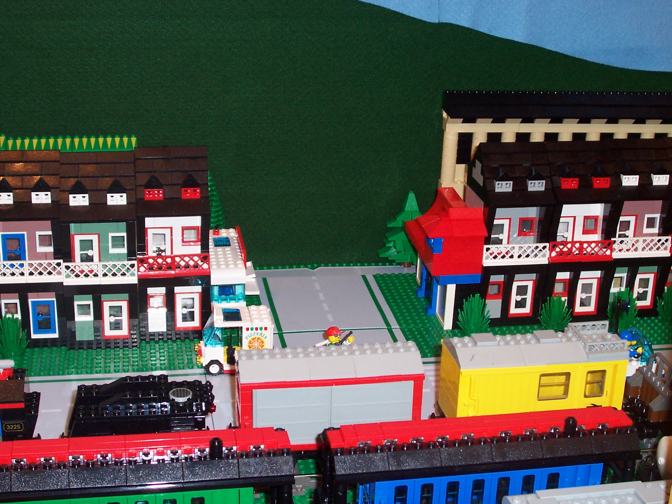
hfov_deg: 33.8
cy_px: 252
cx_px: 336
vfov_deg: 25.7
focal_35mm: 57
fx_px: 1107
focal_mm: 8.6
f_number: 3.4
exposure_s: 1/60
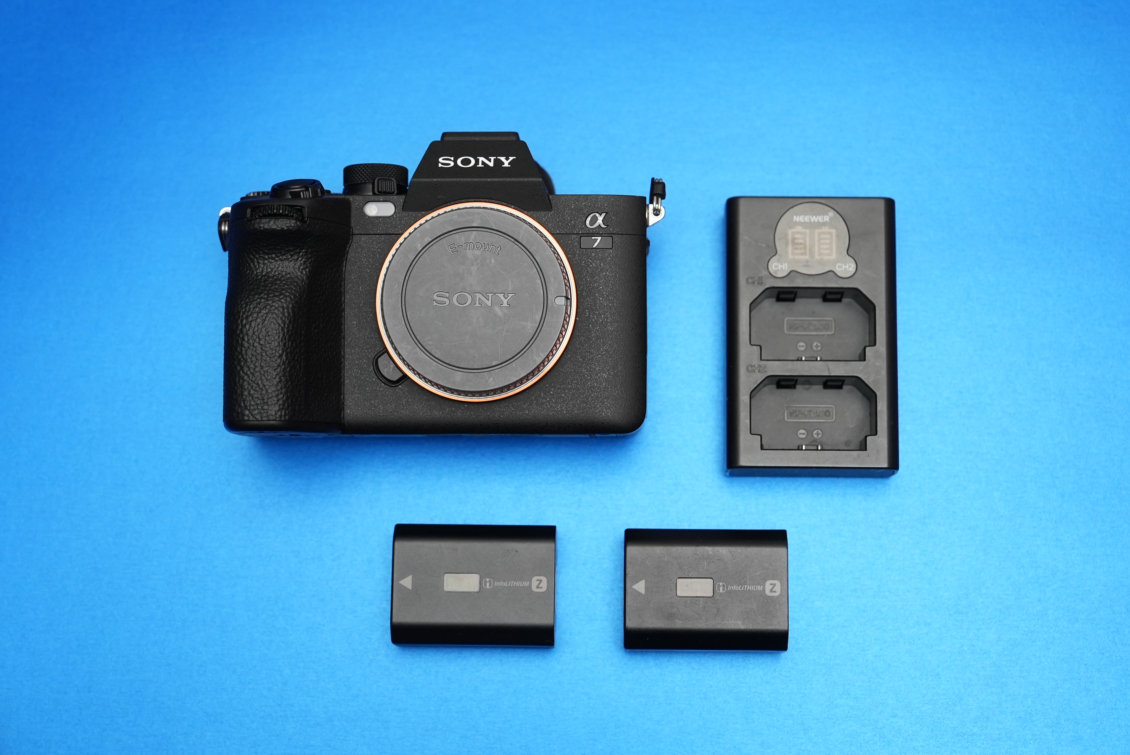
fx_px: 2198
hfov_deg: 28.8
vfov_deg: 19.5
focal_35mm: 70
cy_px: 378
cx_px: 565
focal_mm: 70
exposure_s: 1/100
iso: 2500
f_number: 5
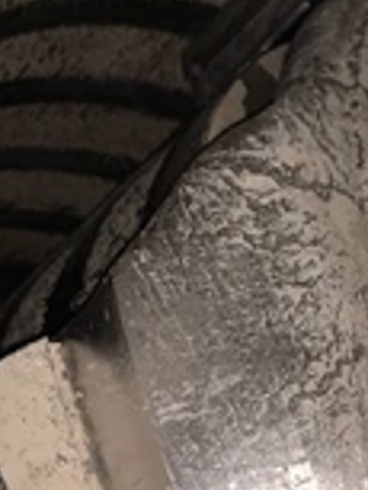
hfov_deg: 20.8
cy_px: 416
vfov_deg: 27.7
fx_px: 963
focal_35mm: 68
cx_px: 387
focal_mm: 4.25
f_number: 1.8
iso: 40
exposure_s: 1/48
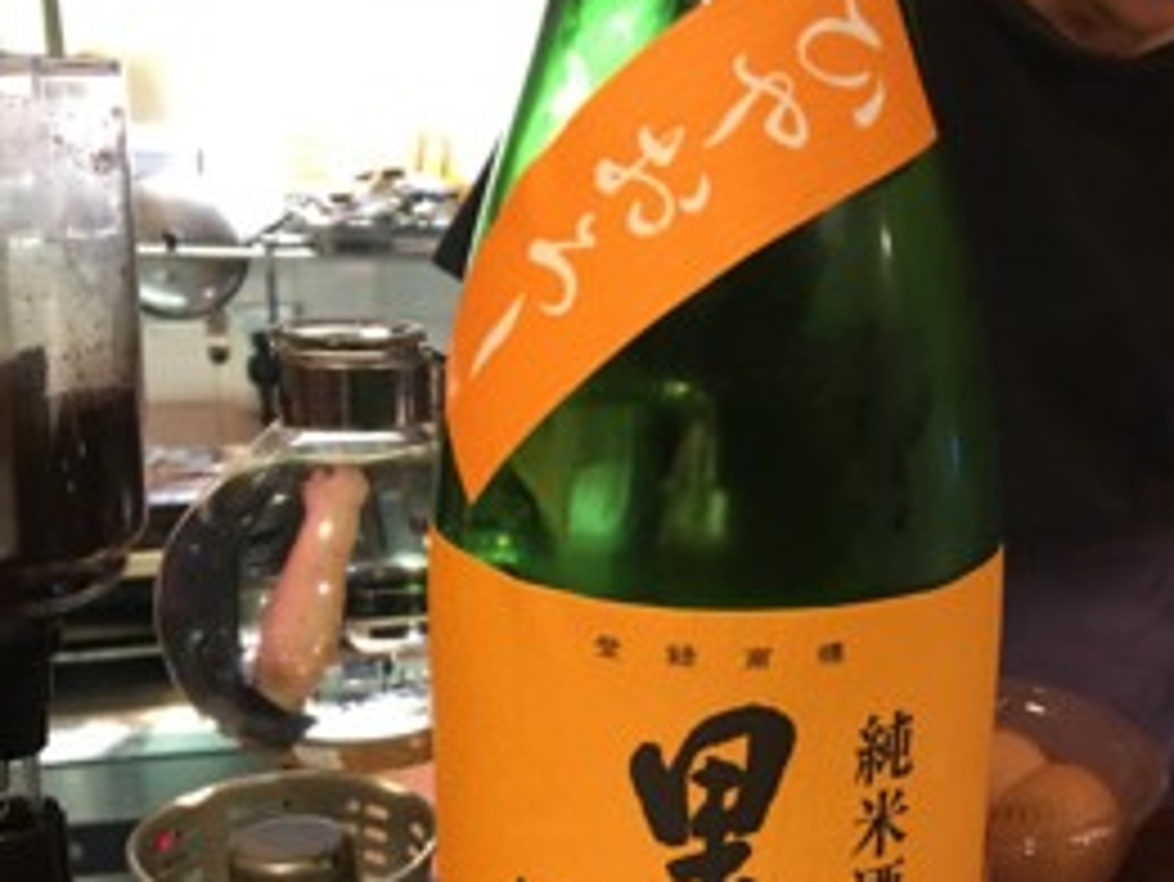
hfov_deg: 38.0
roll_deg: -0.6
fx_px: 1697
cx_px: 720
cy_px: 693
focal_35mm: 50
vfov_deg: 28.6
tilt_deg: -19.4
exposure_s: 1/15
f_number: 2.2
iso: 100
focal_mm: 4.15
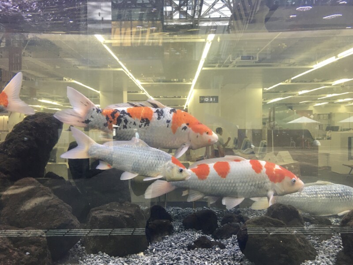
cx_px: 176
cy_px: 132
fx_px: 296
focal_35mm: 29
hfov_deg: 61.7
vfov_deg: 48.2
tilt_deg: -0.4
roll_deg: +0.3
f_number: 2.2
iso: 64
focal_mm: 4.15
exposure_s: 1/30
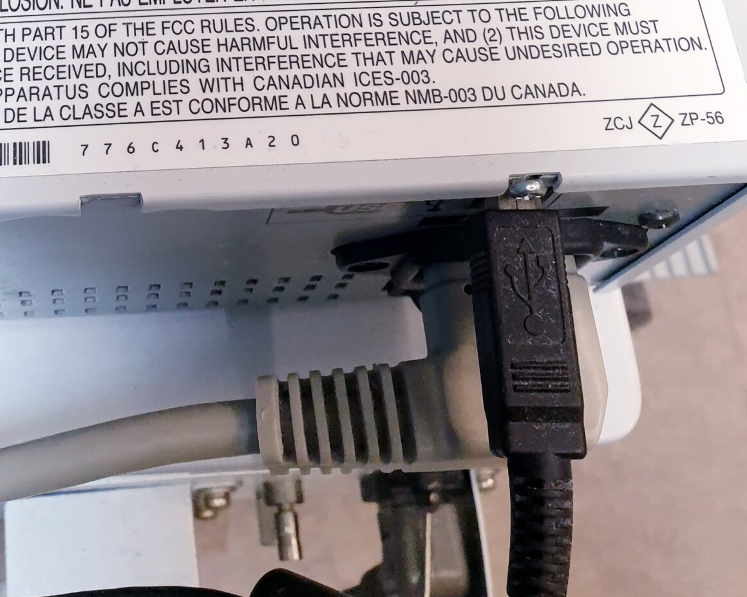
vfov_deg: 23.6
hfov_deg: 32.5
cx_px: 133
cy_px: -204
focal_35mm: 56
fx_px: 1238
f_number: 2.4
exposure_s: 1/50
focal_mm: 4.3
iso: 160
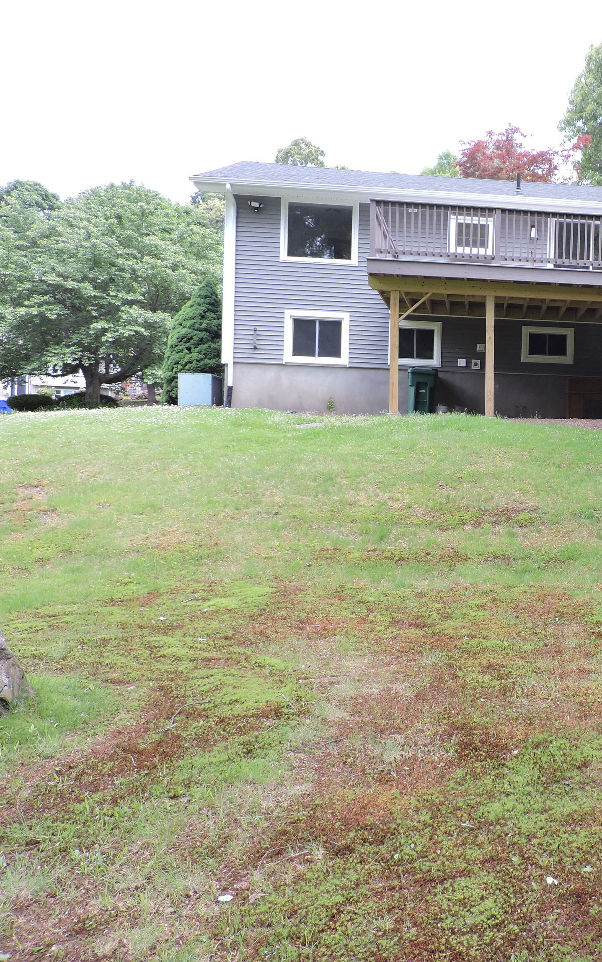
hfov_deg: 34.3
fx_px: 892
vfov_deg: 56.7
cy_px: 481
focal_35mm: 34
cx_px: 589
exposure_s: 1/160
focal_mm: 4.3
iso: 100
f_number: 3
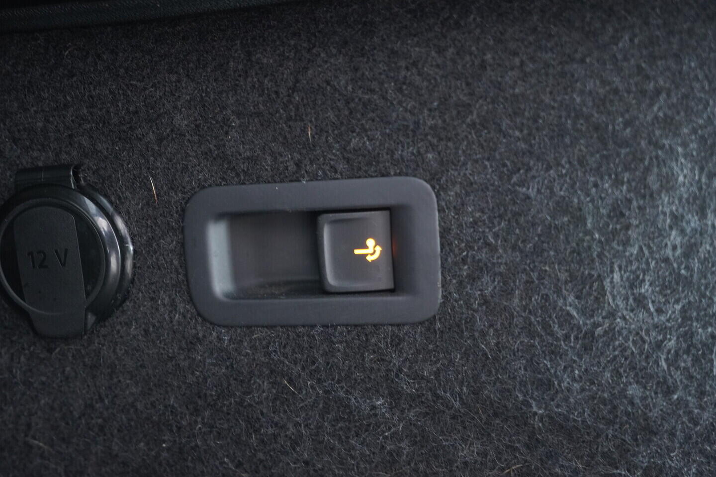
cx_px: 358
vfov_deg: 36.9
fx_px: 716
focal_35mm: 36
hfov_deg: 53.1
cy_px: 238
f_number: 2.8
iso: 1250
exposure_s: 1/40
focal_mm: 24
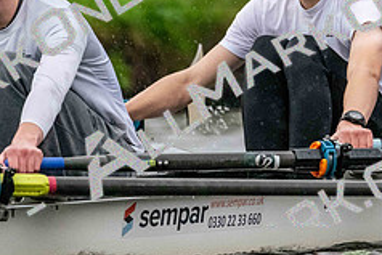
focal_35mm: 974
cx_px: 411
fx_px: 10341
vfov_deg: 1.4
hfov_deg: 2.1
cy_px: -47
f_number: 4.5
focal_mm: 400
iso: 7200
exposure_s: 1/2000
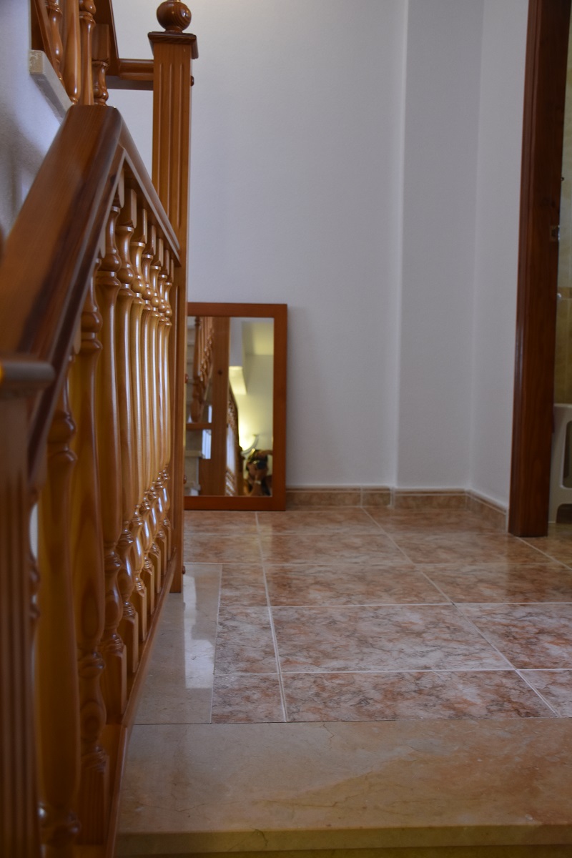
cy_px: 429
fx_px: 822
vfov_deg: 55.1
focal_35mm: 34
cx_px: 286
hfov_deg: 38.4
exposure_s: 1/60
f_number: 4
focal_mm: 23
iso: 800
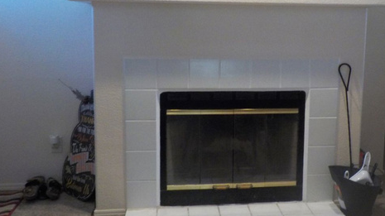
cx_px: 243
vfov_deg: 26.4
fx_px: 459
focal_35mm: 45
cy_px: 81
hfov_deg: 45.1
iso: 320
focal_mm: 4.1
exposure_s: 1/30
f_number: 3.3
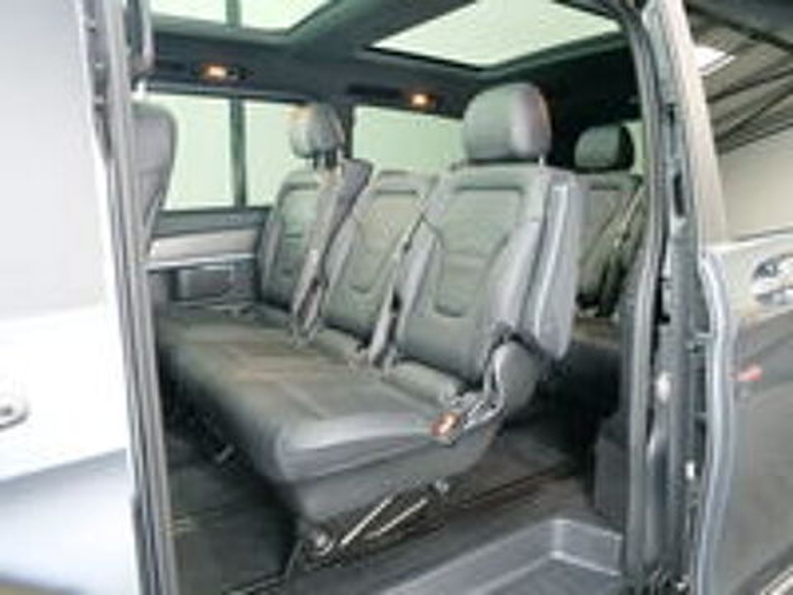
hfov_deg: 67.3
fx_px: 596
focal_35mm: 26
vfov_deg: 53.1
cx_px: 396
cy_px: 298
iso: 3200
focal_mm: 13
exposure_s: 1/5
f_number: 6.3
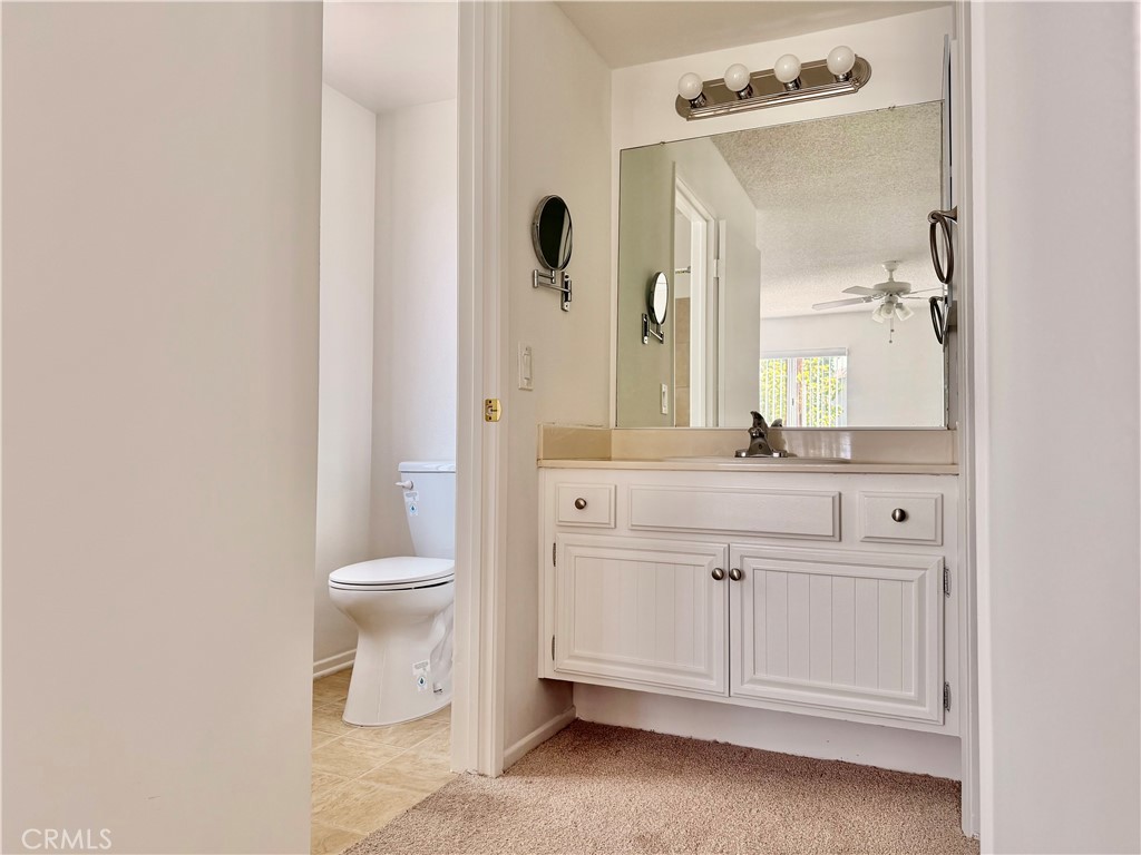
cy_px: 428
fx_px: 791
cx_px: 570
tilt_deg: +1.4
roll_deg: -0.9
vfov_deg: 56.8
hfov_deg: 71.6
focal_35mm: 24
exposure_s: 1/181
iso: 100
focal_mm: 6.76
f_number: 1.78
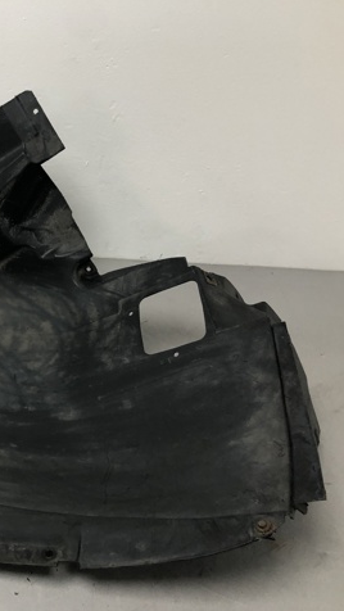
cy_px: 304
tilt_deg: -35.6
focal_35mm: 41
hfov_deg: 26.9
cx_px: -24
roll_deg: +1.0
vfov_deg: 49.4
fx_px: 664
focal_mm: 4
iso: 32
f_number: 1.8
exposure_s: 1/25
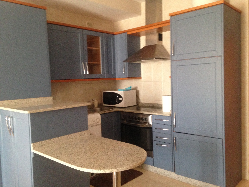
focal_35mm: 33
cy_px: 94
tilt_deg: -3.6
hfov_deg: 55.4
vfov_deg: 42.9
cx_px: 124
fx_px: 237
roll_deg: +1.1
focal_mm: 4.12
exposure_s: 1/17
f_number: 2.4
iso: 400
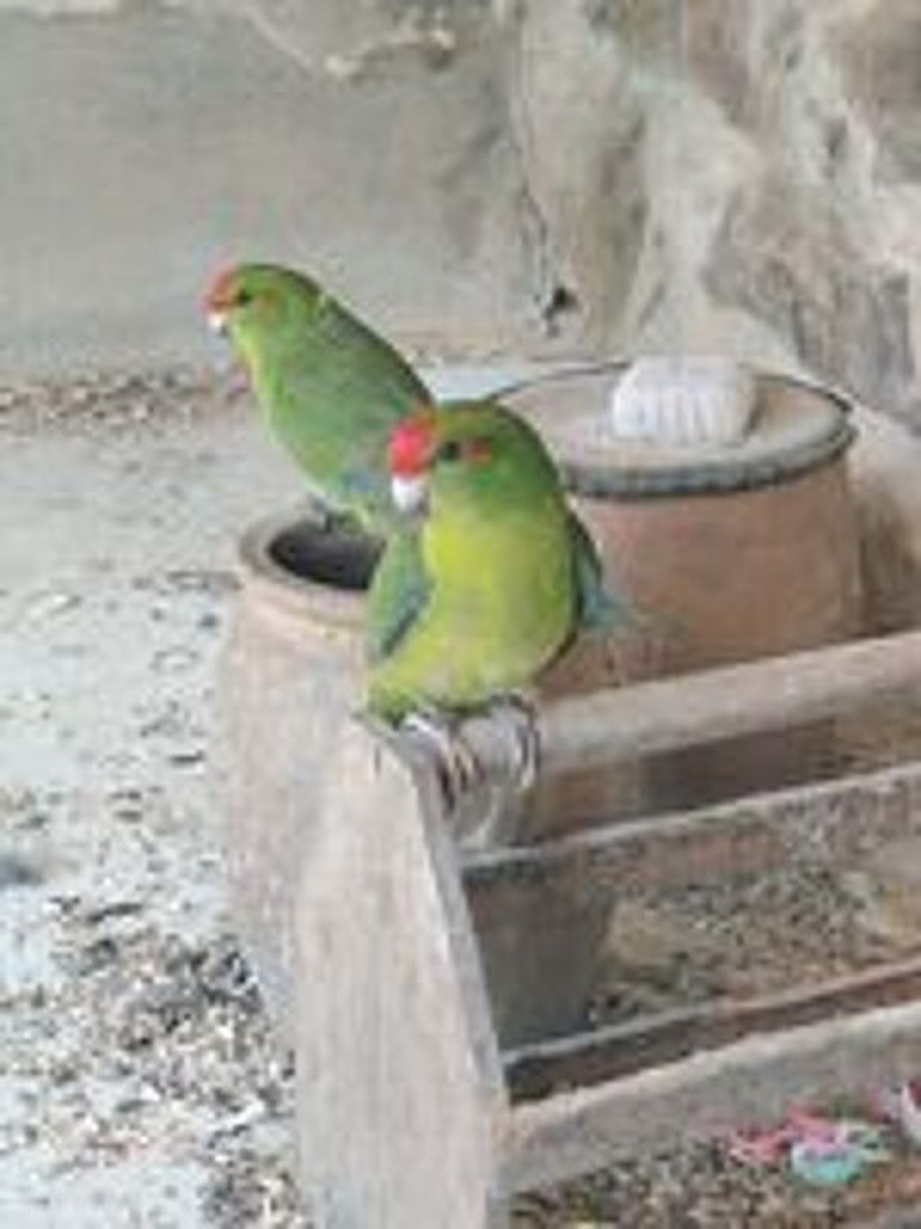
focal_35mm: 71
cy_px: 614
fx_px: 2519
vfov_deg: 27.4
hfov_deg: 20.7
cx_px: 460
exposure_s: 1/50
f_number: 1.75
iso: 164
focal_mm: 5.25
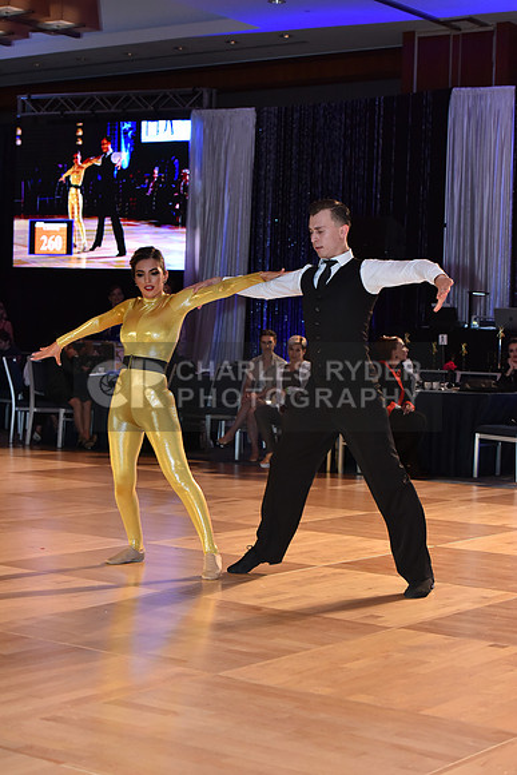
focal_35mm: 70
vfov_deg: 28.8
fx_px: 1507
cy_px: 388
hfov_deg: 19.5
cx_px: 258
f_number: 5
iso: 2000
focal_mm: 70
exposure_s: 1/250
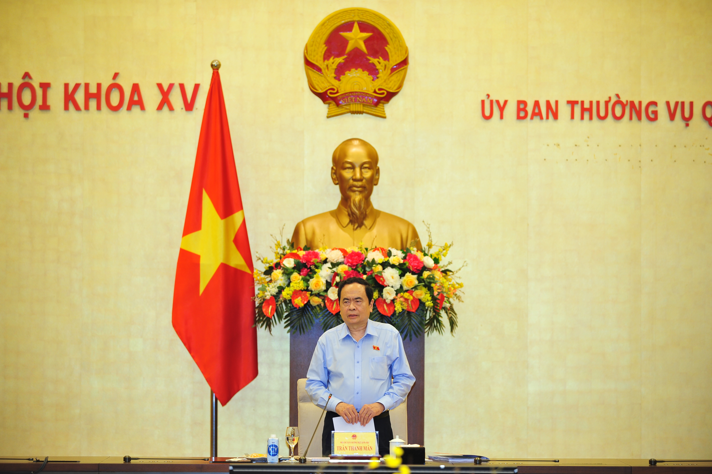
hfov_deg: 15.8
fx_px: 2569
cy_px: 237
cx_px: 356
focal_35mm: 130
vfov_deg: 10.5
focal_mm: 130
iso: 800
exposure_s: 1/80
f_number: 2.8
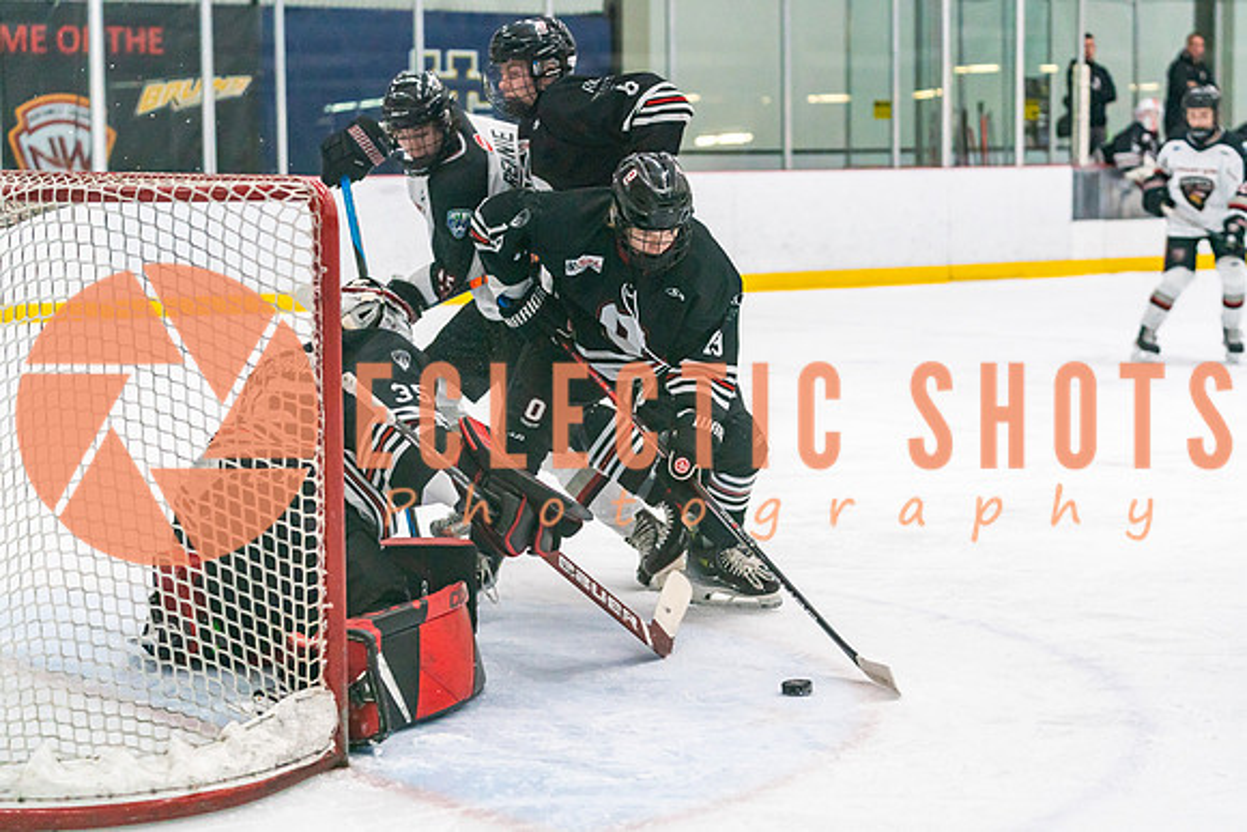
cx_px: 660
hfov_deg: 25.0
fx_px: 2815
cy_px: 440
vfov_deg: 16.8
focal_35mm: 81
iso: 3200
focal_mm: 74
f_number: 2.8
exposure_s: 1/1250
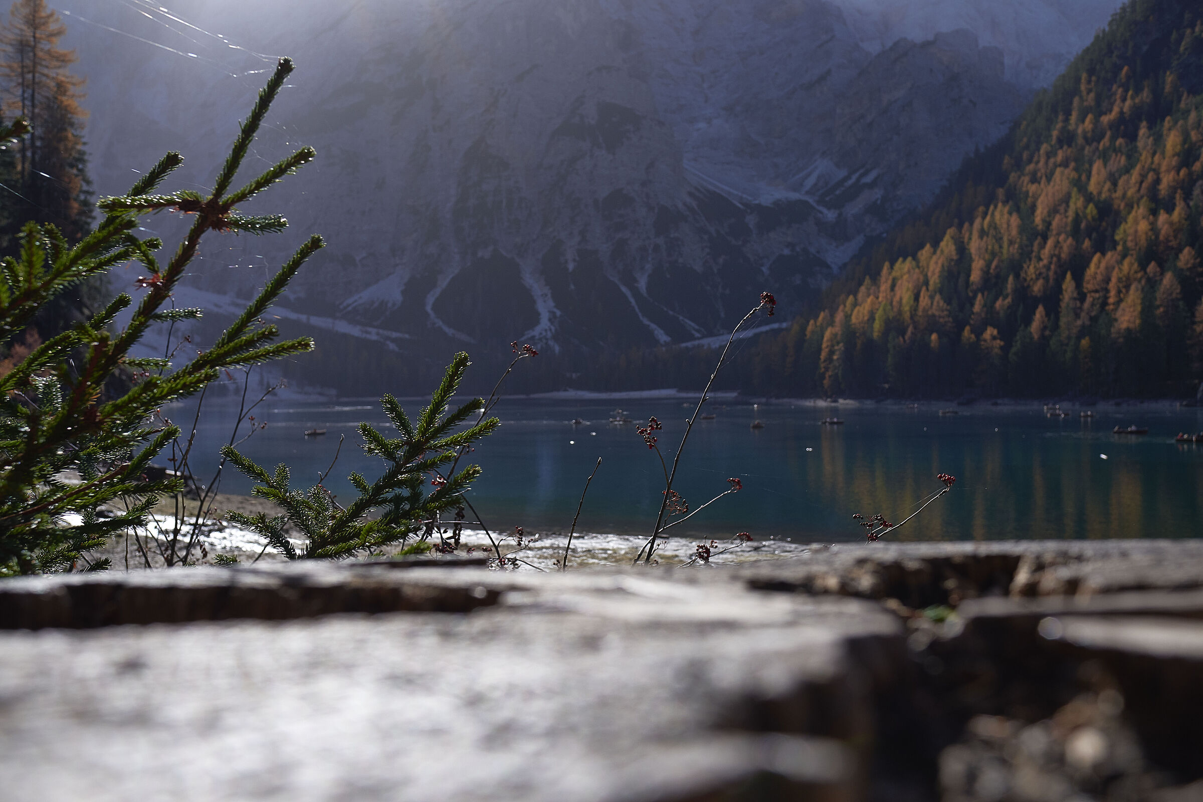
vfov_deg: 37.9
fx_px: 1169
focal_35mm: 35
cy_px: 401
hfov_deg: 54.4
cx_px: 602
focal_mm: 23
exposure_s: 1/1600
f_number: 5
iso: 250
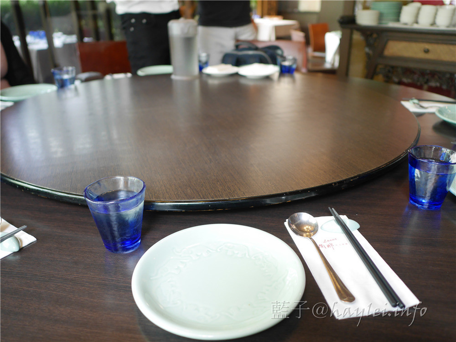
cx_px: 228
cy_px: 171
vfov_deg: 46.8
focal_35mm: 30
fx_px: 395
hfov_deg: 60.0
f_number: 1.7
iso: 500
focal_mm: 15
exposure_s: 1/60
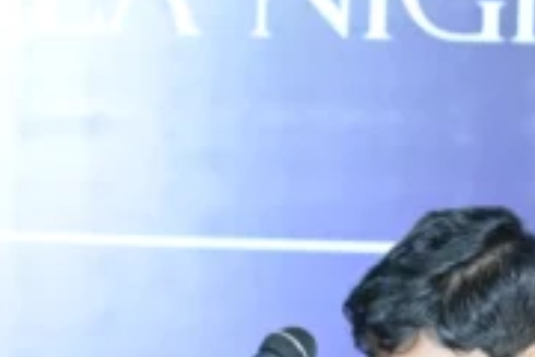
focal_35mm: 512
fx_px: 7608
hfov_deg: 4.0
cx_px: 318
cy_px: 503
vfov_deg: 2.7
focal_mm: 120
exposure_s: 1/125
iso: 6400
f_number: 7.1
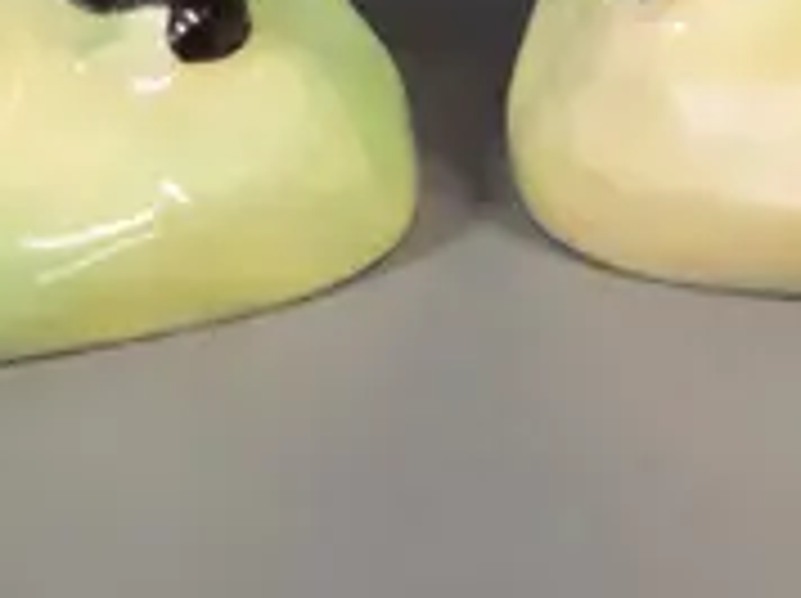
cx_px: 1125
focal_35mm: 242
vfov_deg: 5.8
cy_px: -1111
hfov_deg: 8.1
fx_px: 5592
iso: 3200
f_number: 5.6
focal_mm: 21
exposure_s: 1/200
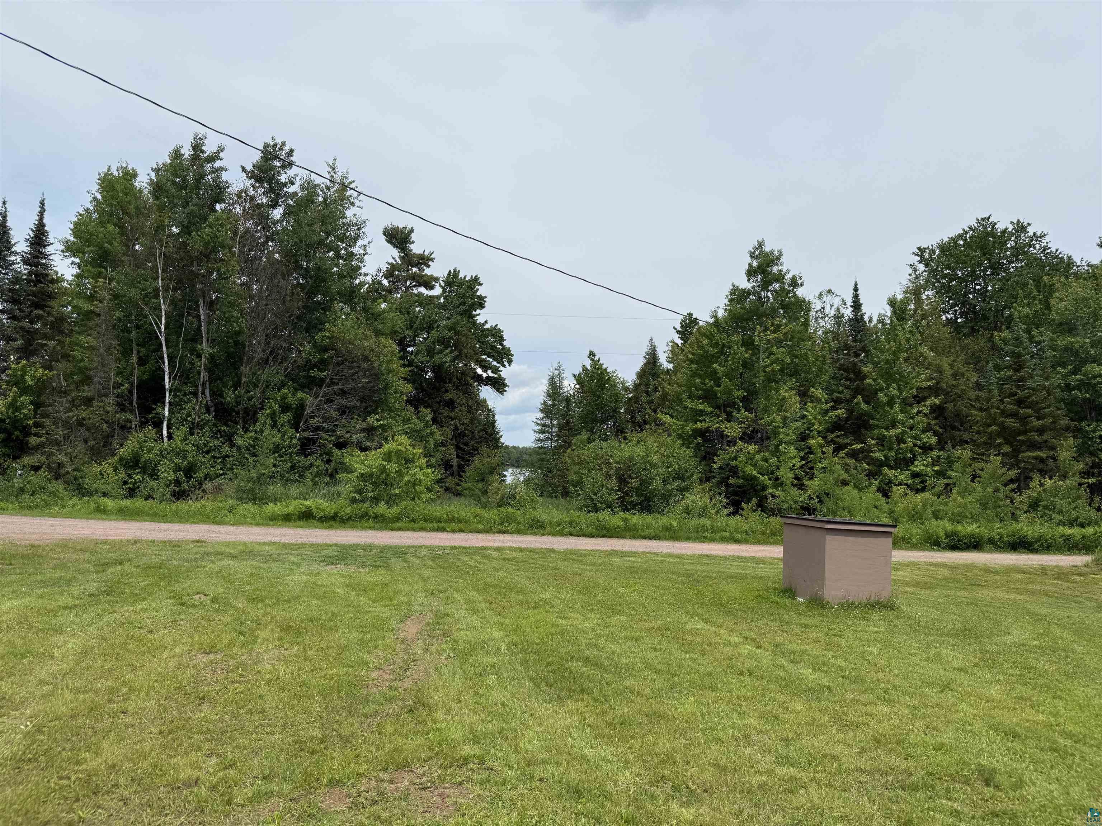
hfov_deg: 71.6
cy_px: 413
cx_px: 551
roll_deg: -1.0
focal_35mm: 24
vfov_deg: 56.8
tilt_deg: +5.0
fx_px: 764
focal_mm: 6.76
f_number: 1.78
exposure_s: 1/6711
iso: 80
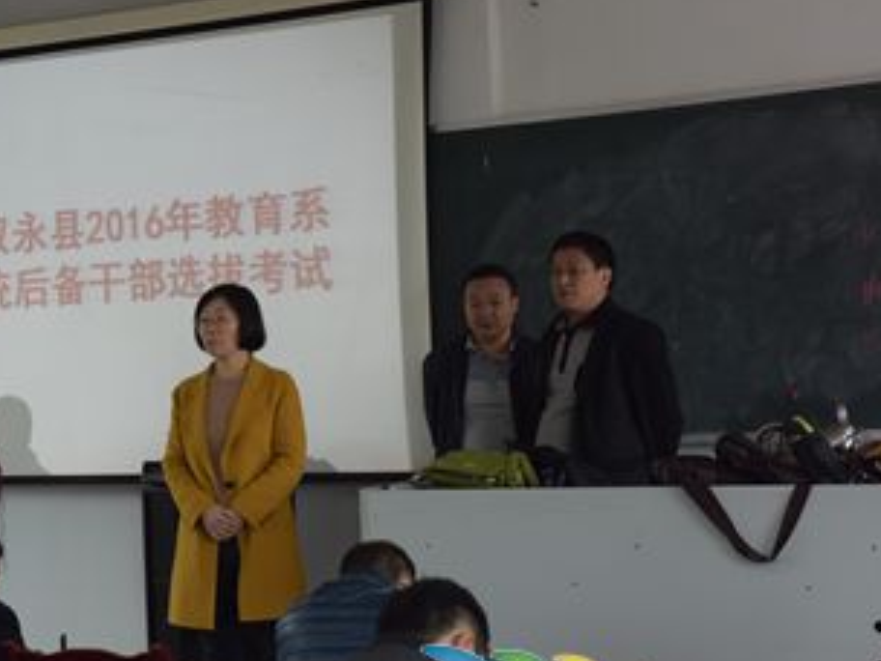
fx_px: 2011
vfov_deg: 18.7
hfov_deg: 24.5
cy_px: 371
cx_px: 223
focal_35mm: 79
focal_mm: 50
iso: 2000
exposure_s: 1/100
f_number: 5
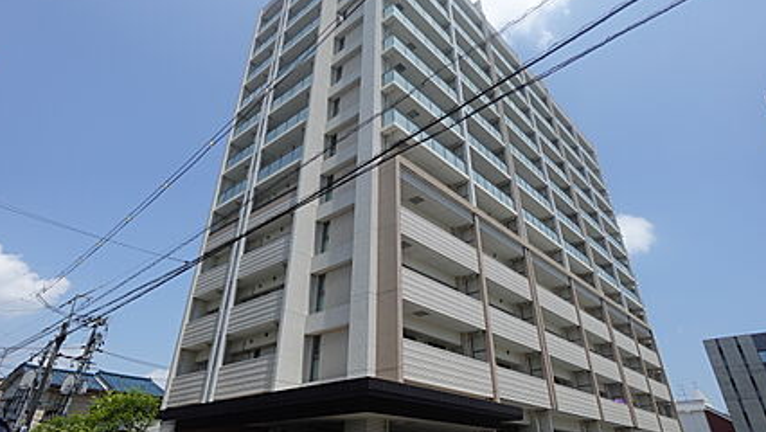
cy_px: 169
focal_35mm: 22
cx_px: 383
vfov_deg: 51.1
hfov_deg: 81.2
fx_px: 447
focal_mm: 7.6
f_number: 2
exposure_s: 1/5000
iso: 125
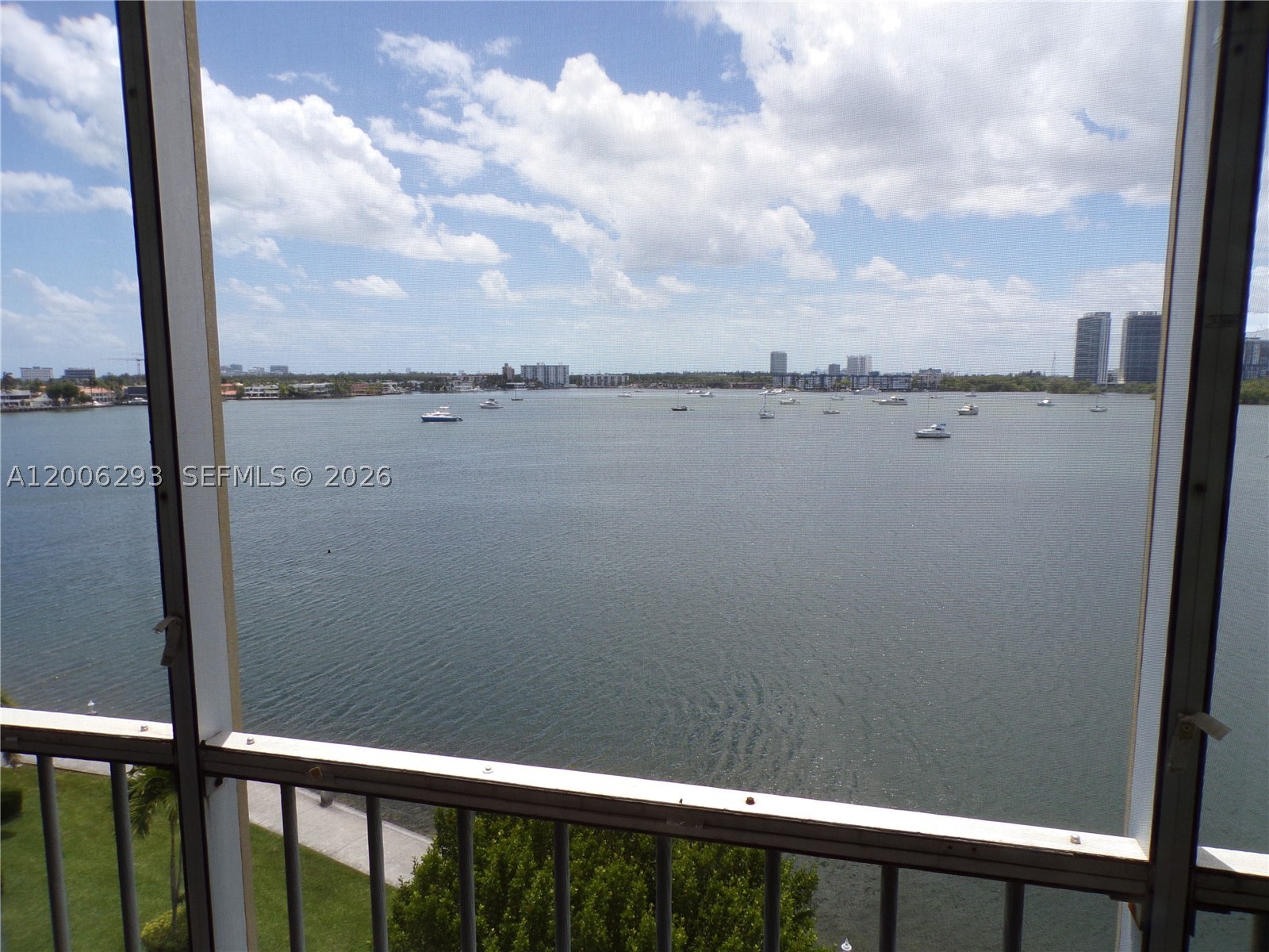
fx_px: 880
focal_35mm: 24
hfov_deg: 71.6
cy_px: 476
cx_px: 634
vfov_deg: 56.8
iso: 80
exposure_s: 1/350
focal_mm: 4.3
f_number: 5.8
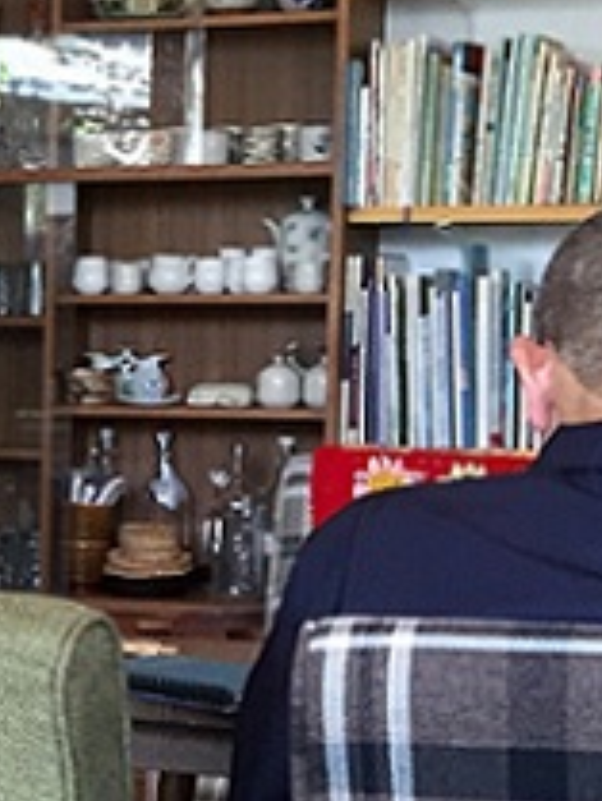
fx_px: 2942
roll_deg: -0.8
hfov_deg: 10.8
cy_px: 544
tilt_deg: -4.7
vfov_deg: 15.5
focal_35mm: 127
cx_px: -571
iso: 50
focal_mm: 4.15
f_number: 2.2
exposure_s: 1/30
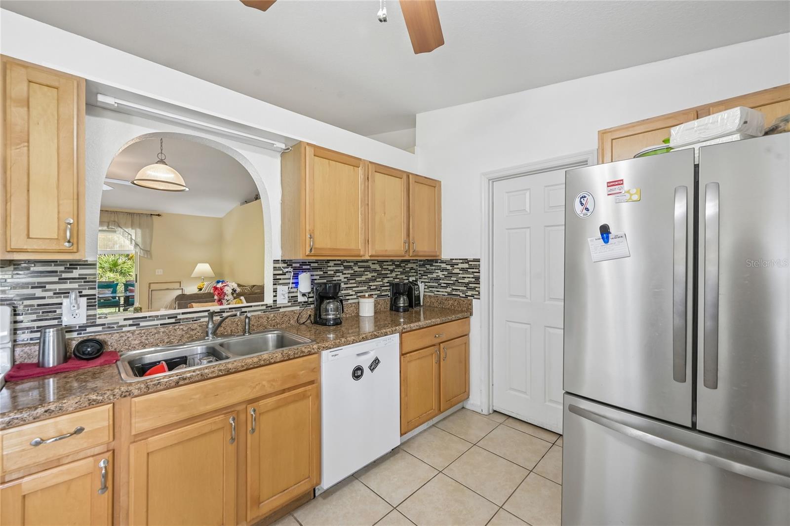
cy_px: 263
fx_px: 307
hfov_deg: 104.3
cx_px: 395
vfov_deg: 81.2
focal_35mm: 14
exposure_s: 1/13
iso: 400
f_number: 8
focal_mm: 14
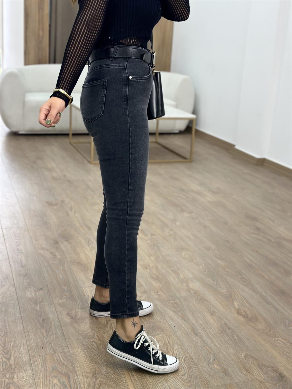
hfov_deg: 30.3
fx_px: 540
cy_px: 194
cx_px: 146
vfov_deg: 39.7
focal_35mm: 48
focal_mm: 6.86
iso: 80
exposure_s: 1/100
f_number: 1.78
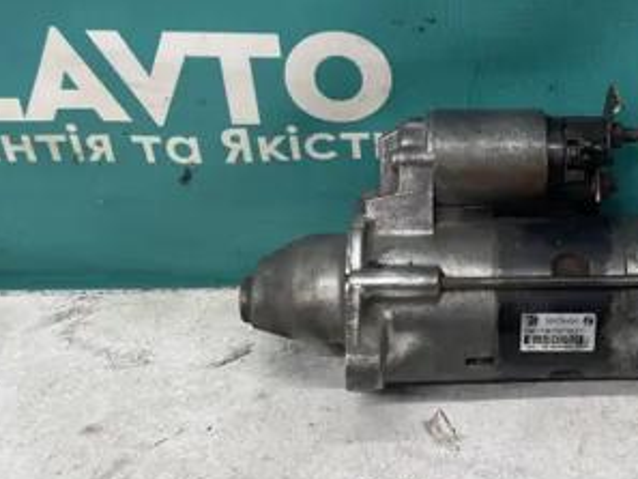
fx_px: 1033
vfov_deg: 26.1
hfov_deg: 33.1
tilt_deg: -34.5
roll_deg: -0.3
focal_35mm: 56
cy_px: 200
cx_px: 533
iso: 80
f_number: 1.6
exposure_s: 1/100
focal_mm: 4.2
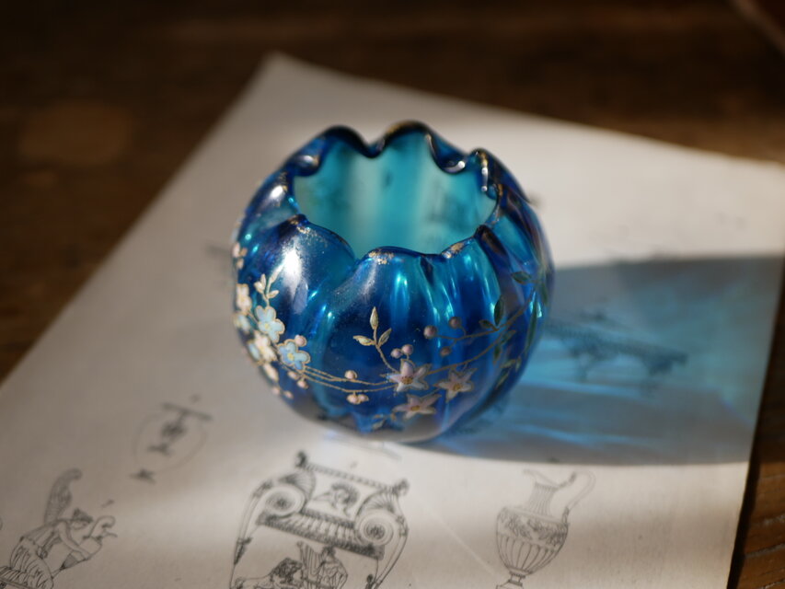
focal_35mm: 50
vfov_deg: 29.1
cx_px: 392
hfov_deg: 38.2
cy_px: 294
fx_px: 1134
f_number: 2
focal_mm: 25
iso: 200
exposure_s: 1/125
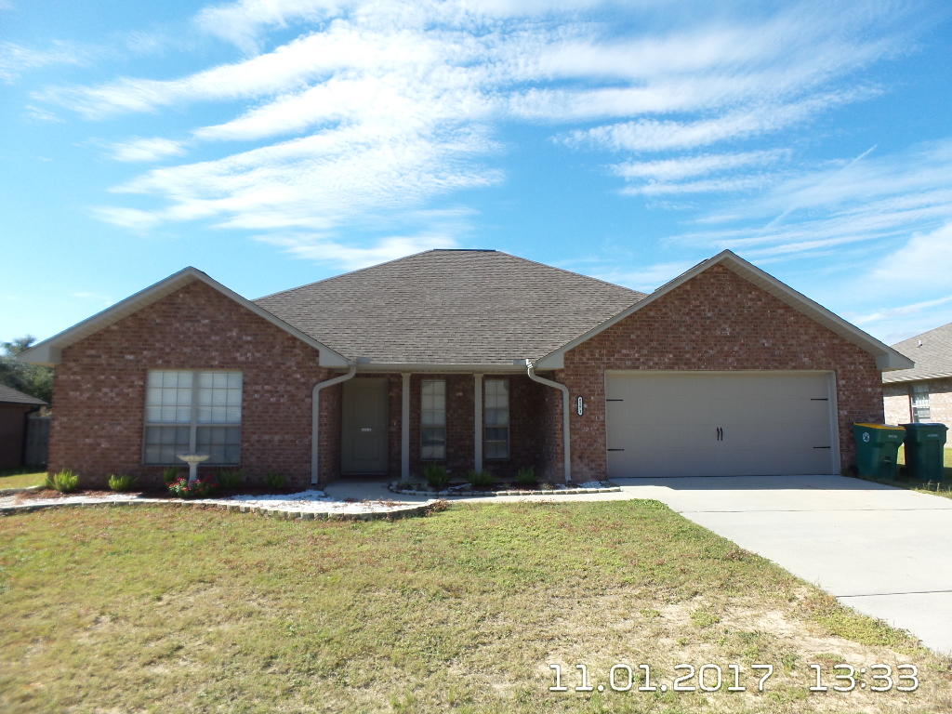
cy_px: 357
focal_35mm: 23
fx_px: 633
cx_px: 476
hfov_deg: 73.9
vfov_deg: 58.9
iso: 100
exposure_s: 1/640
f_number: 3.5
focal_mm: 4.1
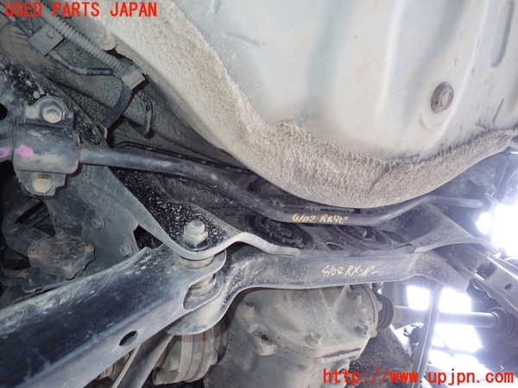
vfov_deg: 54.9
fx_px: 374
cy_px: 194
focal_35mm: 25
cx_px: 259
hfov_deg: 69.4
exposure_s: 1/30
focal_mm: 4.5
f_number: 2
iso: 200
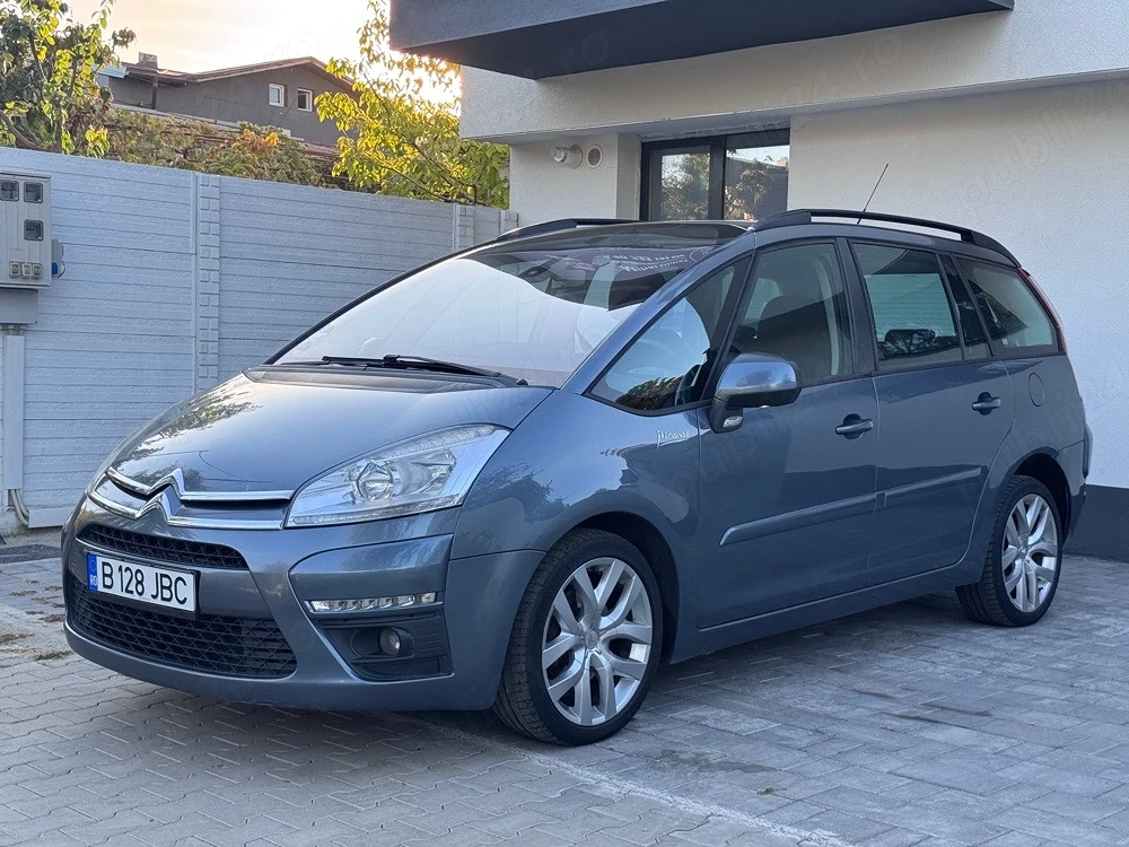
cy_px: 424
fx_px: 1566
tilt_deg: -3.0
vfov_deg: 30.3
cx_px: 564
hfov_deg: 39.7
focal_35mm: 48
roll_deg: -1.1
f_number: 1.78
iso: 64
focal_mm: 6.76
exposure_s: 1/461
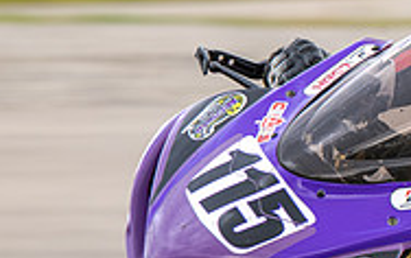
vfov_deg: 1.2
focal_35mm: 1057
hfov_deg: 2.0
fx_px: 11854
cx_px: 536
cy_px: 201
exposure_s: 1/160
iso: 720
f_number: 11
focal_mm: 300
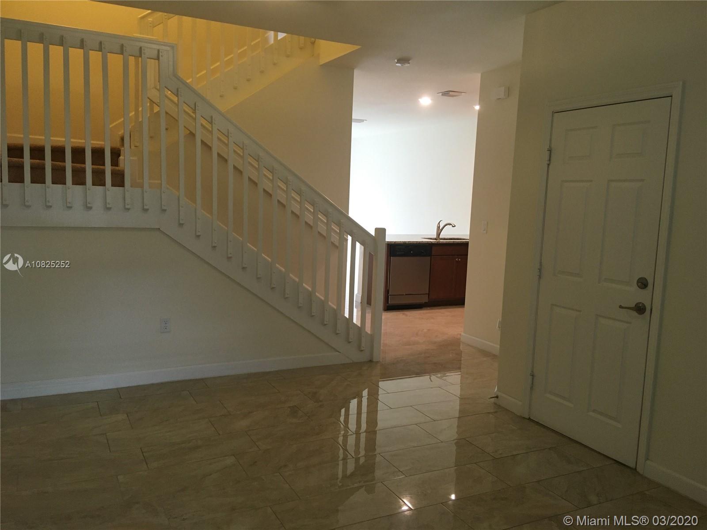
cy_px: 265
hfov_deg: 61.7
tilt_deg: -7.4
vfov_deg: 48.2
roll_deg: -2.6
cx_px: 354
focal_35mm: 29
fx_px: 592
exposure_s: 1/30
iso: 125
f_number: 2.2
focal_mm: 4.15
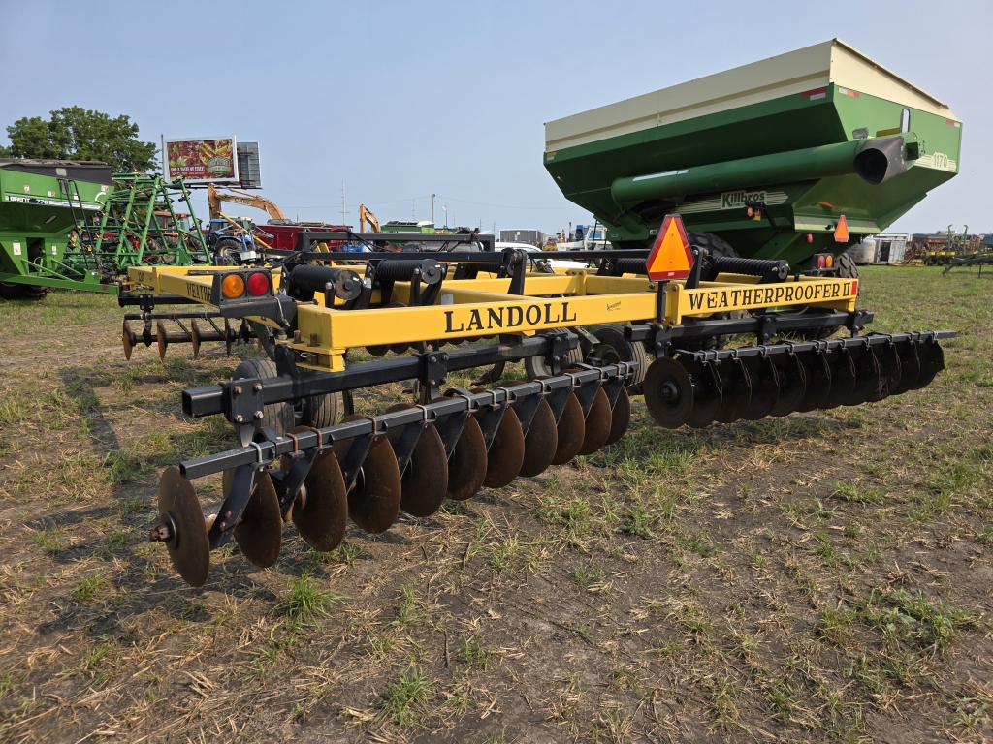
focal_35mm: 23
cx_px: 496
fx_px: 660
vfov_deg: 58.9
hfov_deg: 73.9
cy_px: 372
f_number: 1.7
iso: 80
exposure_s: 1/4333
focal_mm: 6.3
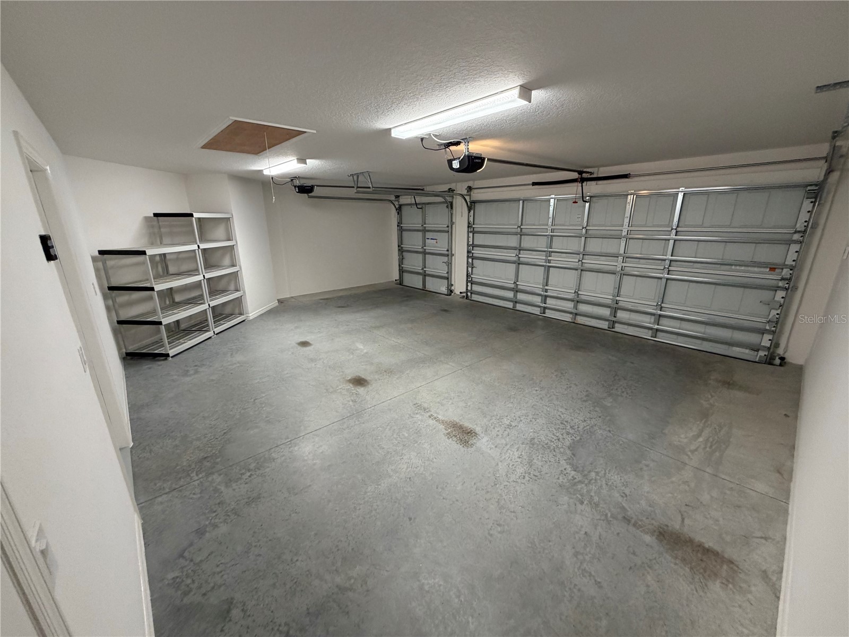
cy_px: 318
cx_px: 424
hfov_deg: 102.1
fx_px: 343
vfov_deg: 85.7
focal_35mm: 14
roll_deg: +0.5
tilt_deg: -15.7
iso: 200
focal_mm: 2.22
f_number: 2.2
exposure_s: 1/60
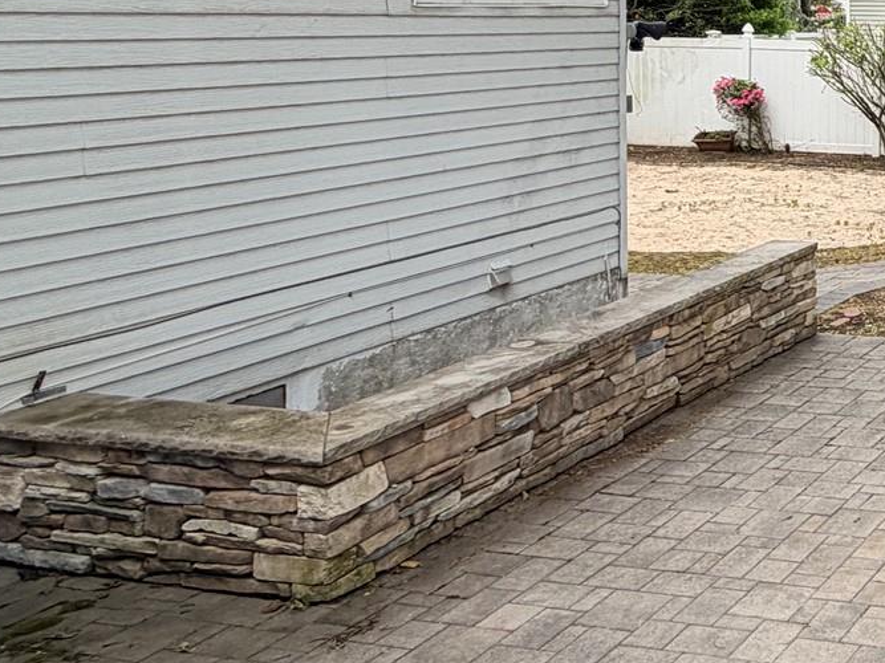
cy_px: 69
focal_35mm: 43
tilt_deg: -2.8
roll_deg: -0.5
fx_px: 1099
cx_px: 1193
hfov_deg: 31.7
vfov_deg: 32.0
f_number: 2.2
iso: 40
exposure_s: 1/502
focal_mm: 2.22
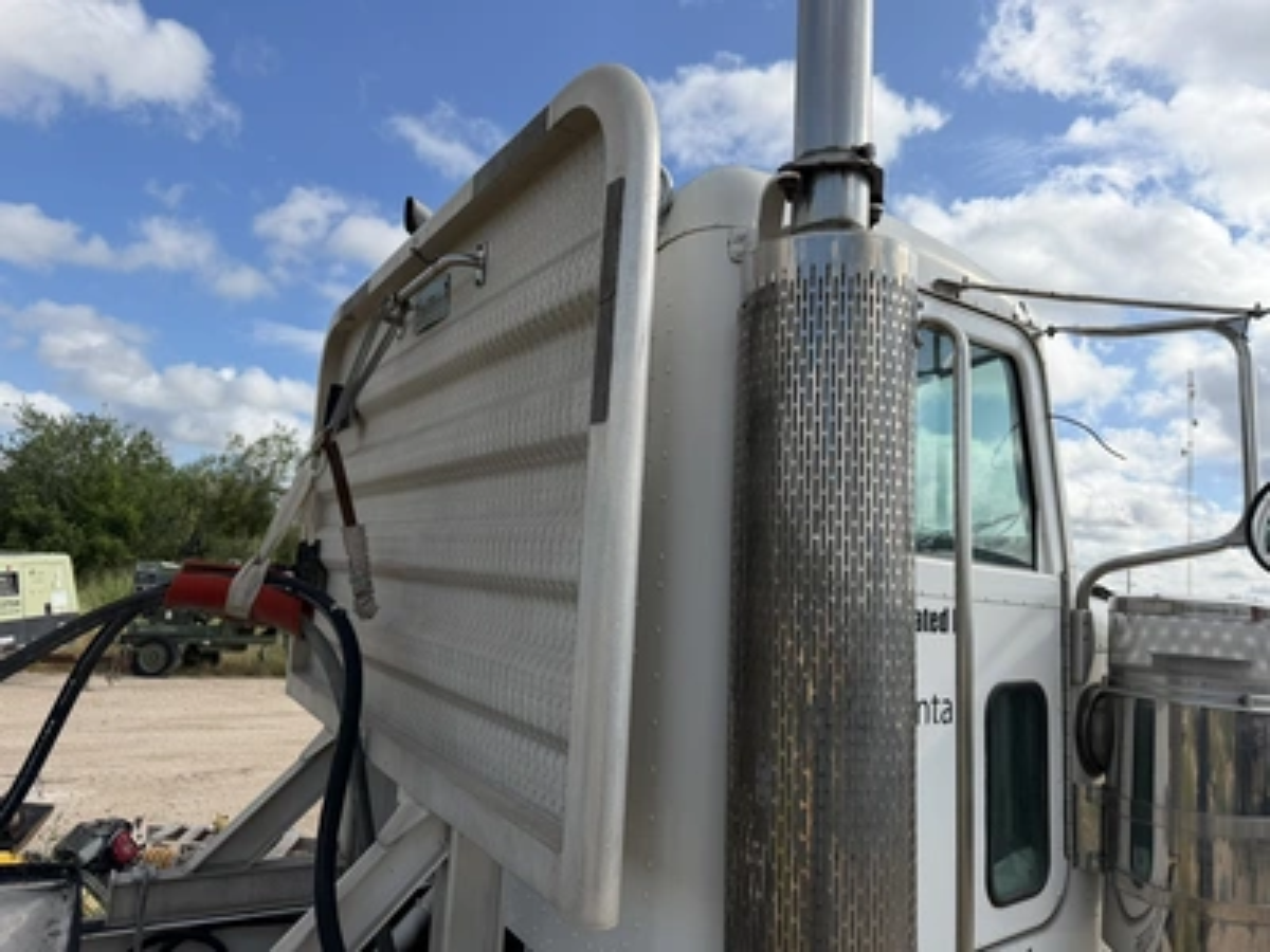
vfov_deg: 56.8
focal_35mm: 24
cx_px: 635
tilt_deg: +9.6
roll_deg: -4.7
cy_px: 476
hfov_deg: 71.6
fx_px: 881
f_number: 1.78
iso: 80
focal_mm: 6.76
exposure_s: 1/4167
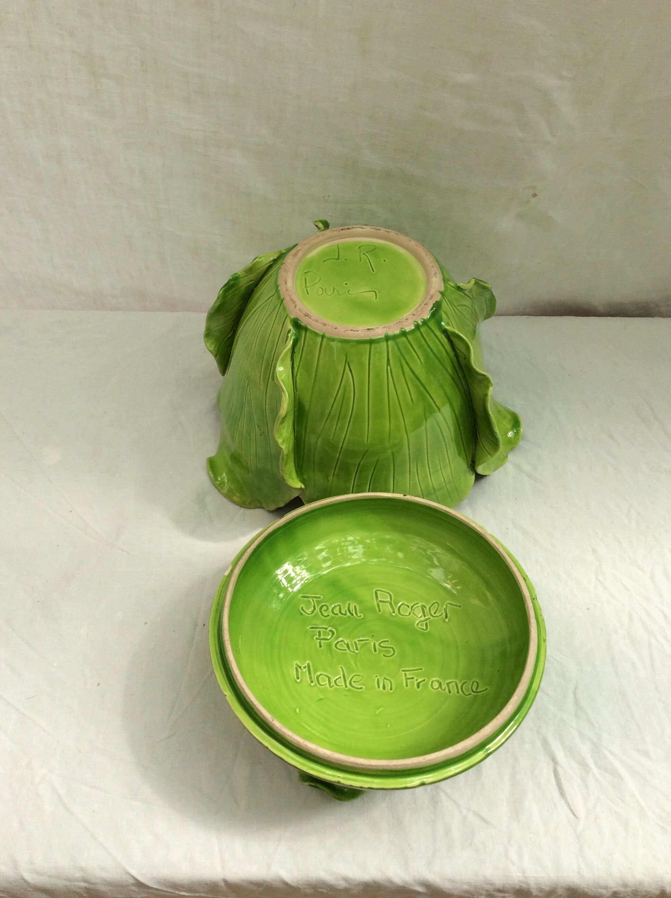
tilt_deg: -52.6
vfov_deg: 56.9
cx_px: 336
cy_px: 449
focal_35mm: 32
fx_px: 829
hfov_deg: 44.1
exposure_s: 1/314
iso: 32
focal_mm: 3.3
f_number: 2.4
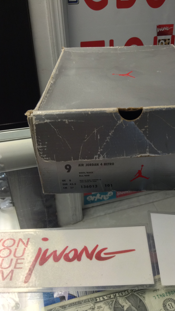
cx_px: 114
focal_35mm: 36
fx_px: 297
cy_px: 156
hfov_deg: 32.6
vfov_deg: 55.3
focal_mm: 3.3
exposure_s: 1/24
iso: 80
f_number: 2.4
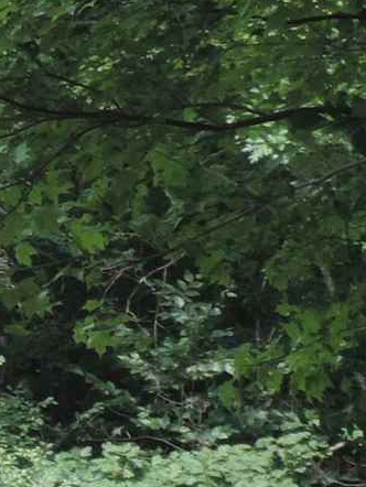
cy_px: 320
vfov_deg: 7.1
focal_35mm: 278
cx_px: -771
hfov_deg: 5.1
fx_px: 3915
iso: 80
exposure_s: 1/160
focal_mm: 7.1
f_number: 3.3
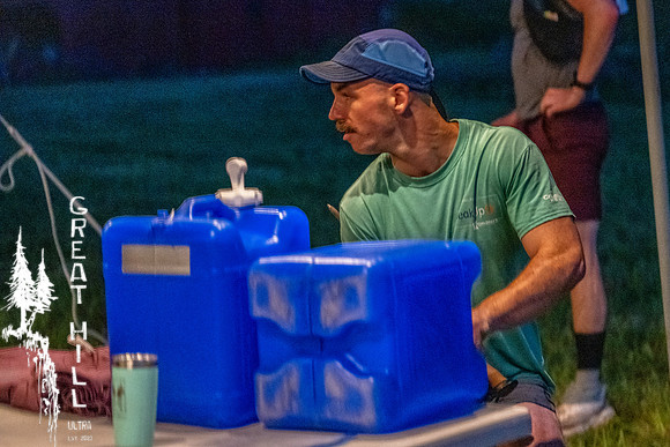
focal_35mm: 86
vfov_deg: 15.9
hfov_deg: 23.6
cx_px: 412
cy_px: 251
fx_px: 1601
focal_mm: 70
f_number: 2.8
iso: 20000
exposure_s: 1/60
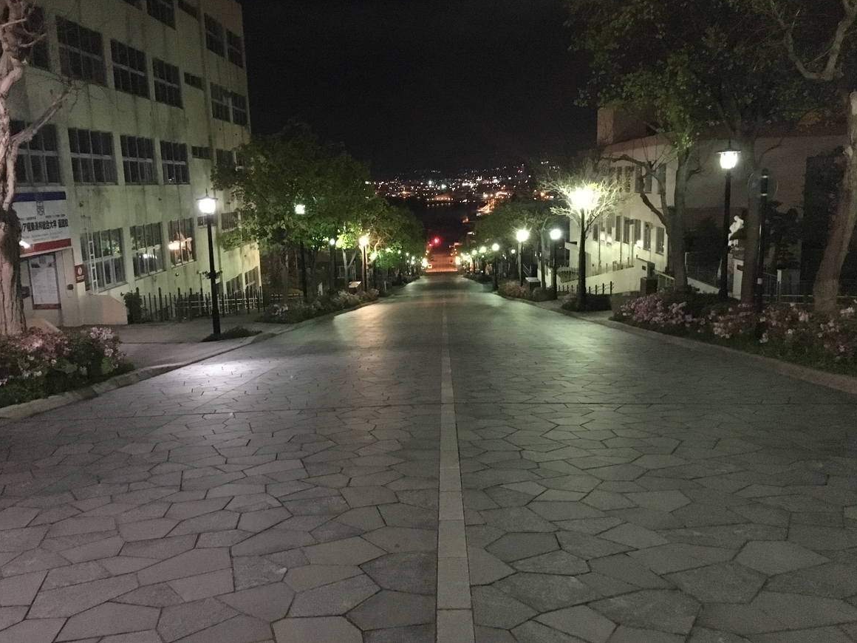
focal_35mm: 30
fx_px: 743
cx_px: 417
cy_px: 311
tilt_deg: -8.2
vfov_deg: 46.8
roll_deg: +1.5
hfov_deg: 60.0
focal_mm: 4.15
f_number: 2.2
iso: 1250
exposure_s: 1/17
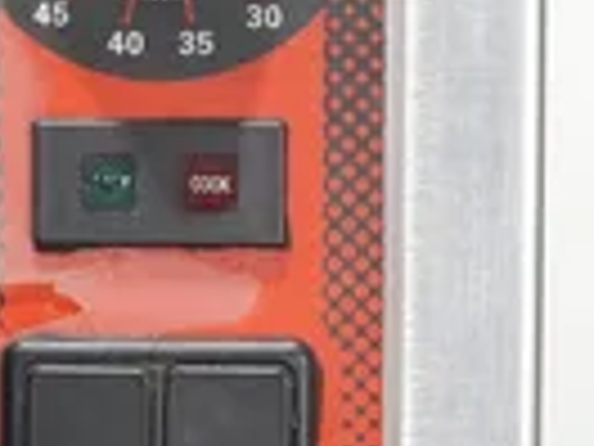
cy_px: 135
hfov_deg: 14.3
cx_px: 155
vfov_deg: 10.8
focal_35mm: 137
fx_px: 2351
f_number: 4
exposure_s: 1/50
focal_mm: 17.53
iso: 1600
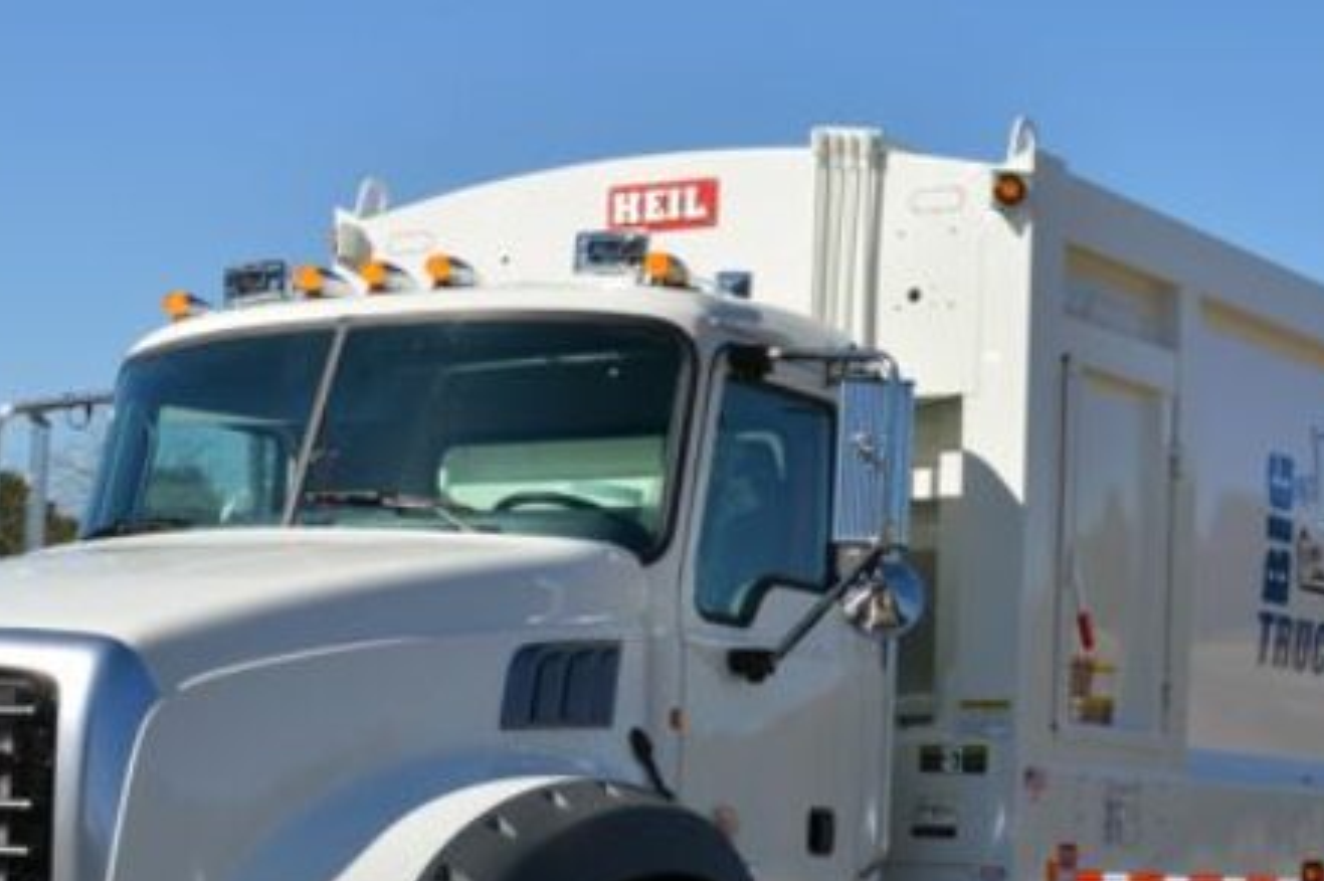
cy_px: 730
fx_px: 3418
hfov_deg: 21.9
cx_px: 642
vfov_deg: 14.6
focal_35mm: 93
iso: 100
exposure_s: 1/200
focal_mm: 34
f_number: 11
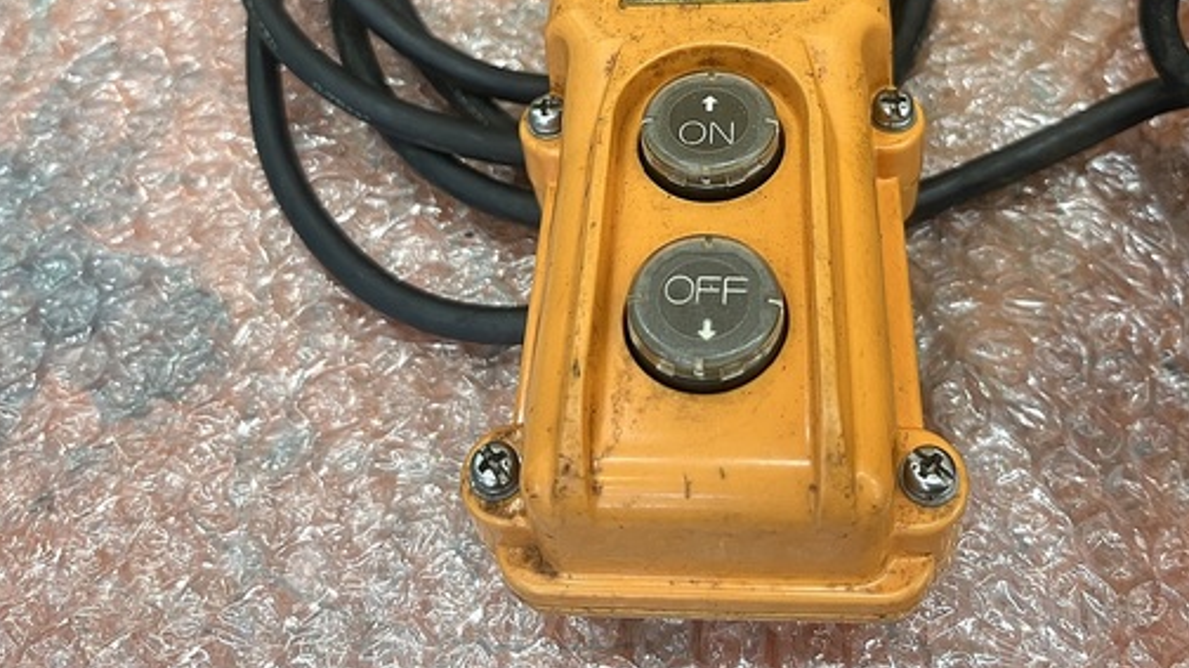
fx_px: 1135
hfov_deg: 55.2
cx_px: 663
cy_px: 116
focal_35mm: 36
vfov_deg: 31.8
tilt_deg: -56.5
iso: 125
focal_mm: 5.1
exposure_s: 1/67
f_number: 1.6
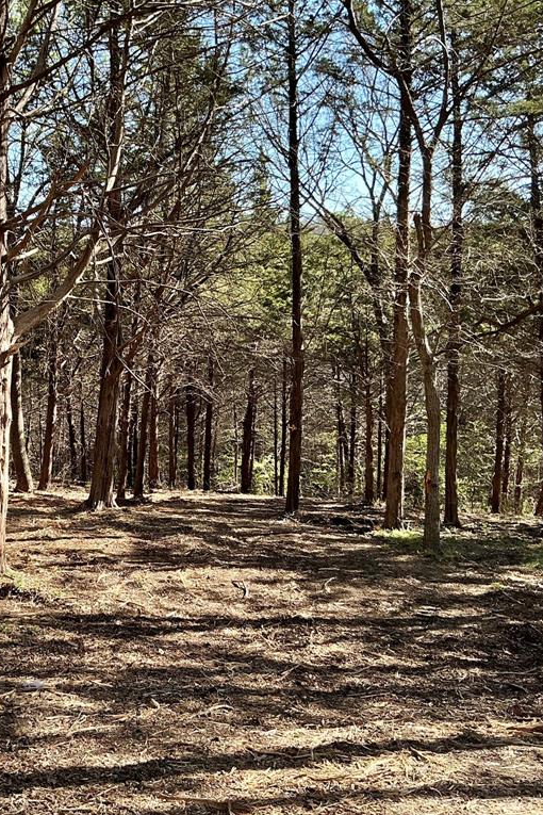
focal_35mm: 39
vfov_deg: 49.6
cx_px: 73
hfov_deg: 32.8
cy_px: 408
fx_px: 882
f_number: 1.8
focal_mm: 3
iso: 25
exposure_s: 1/276
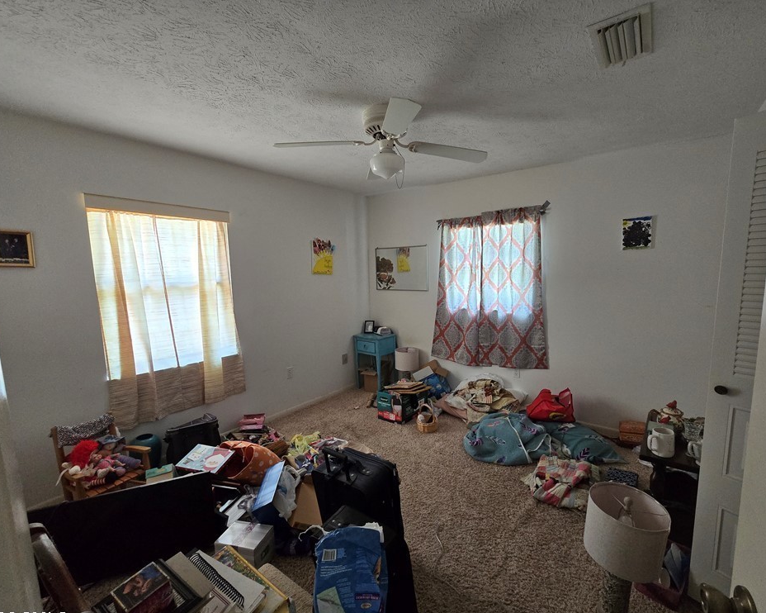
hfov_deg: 100.5
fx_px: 317
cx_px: 413
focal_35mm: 14
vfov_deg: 87.9
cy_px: 316
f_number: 2.2
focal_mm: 2.2
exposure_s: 1/100
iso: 400
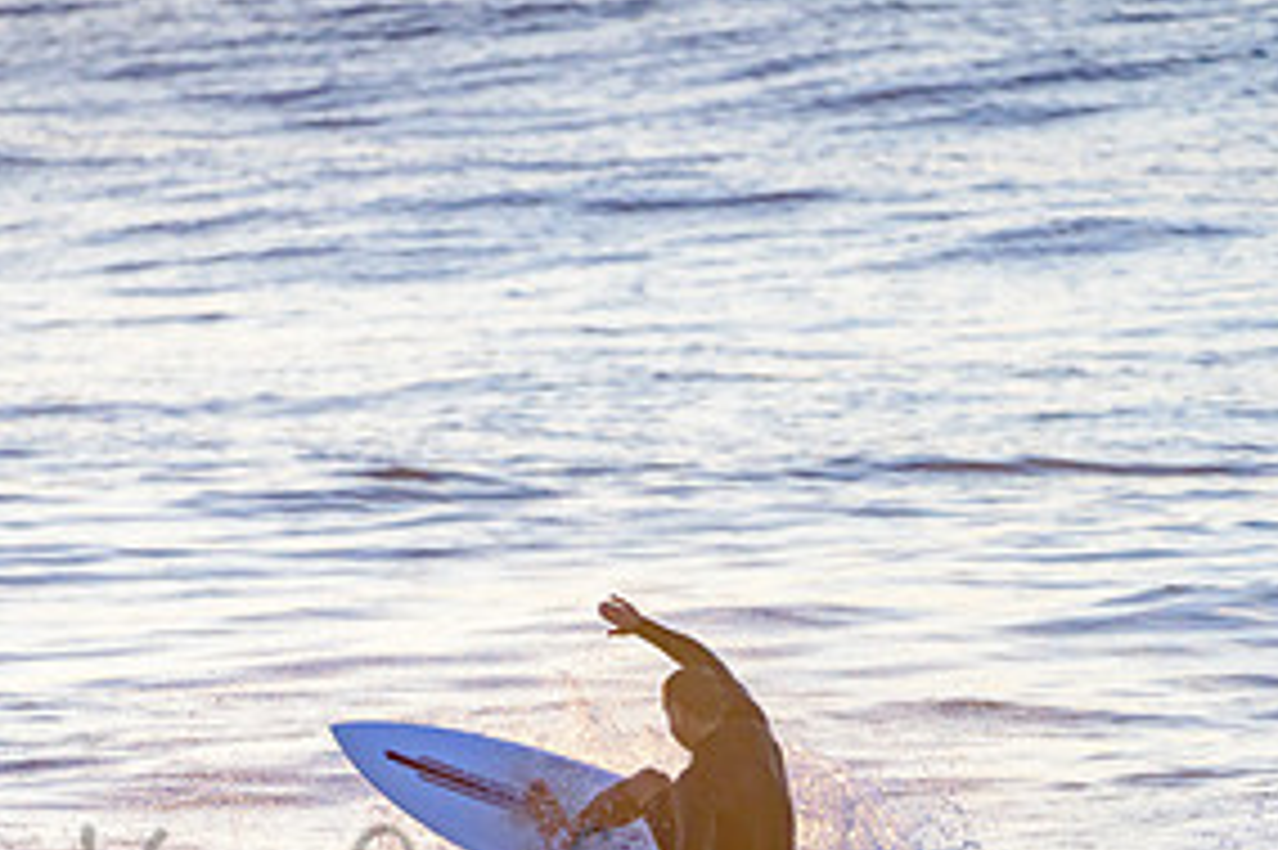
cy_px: 857
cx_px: 544
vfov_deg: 1.3
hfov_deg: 2.0
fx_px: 36259
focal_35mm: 1022
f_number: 5.6
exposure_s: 1/2000
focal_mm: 500
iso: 640
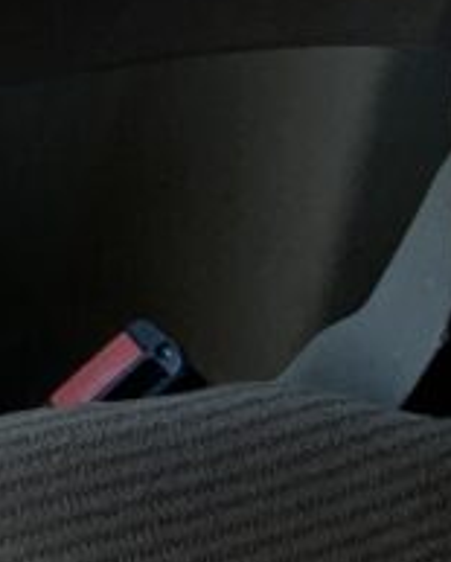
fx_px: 2497
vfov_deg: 12.2
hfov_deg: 9.5
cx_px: -515
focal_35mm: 150
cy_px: -277
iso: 16
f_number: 1.8
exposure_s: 1/700
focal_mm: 3
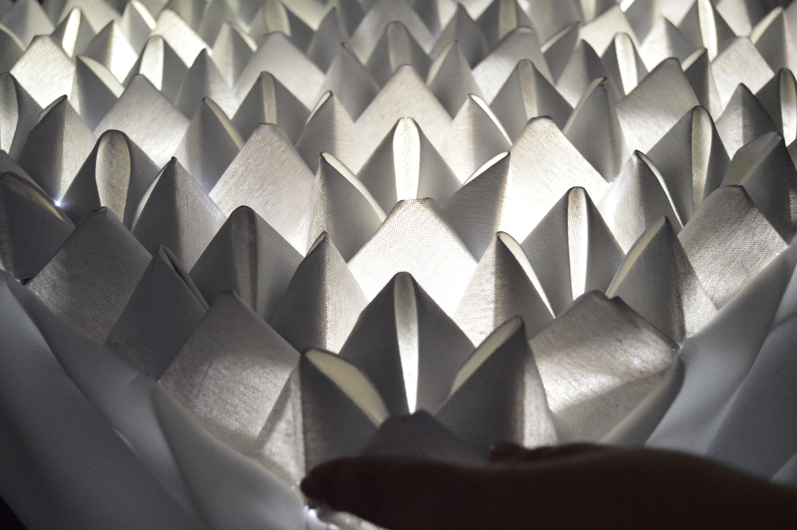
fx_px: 1062
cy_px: 265
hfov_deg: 41.1
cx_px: 398
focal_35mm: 48
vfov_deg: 28.0
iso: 3200
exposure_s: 1/40
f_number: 4.8
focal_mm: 32
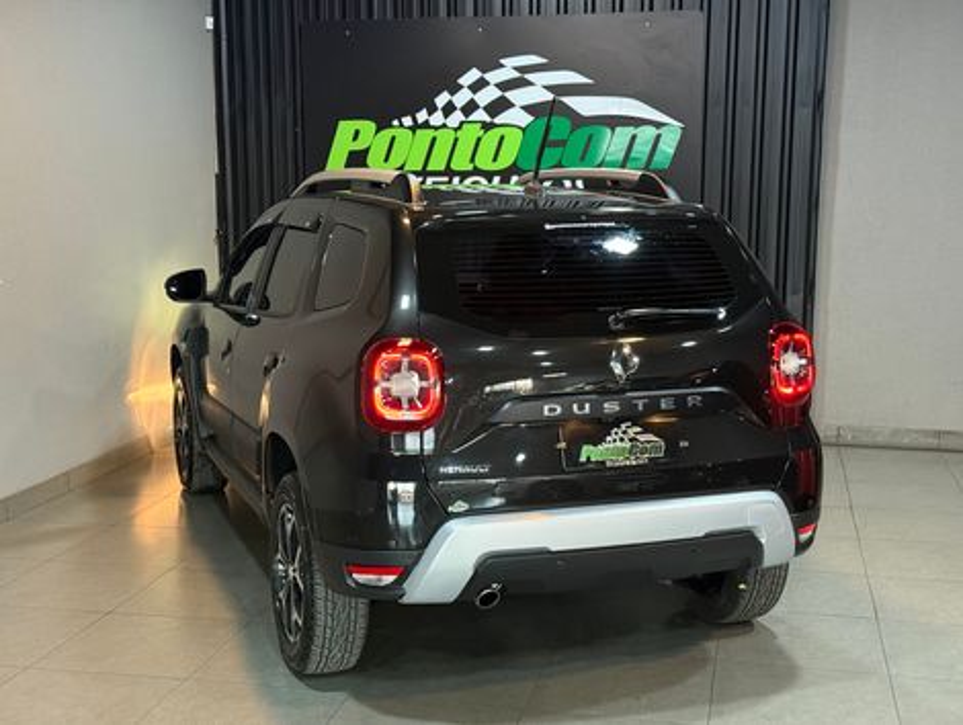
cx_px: 482
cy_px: 362
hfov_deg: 39.6
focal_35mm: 48
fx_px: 1337
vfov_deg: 30.3
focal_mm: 6.76
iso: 500
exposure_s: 1/40
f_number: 1.78
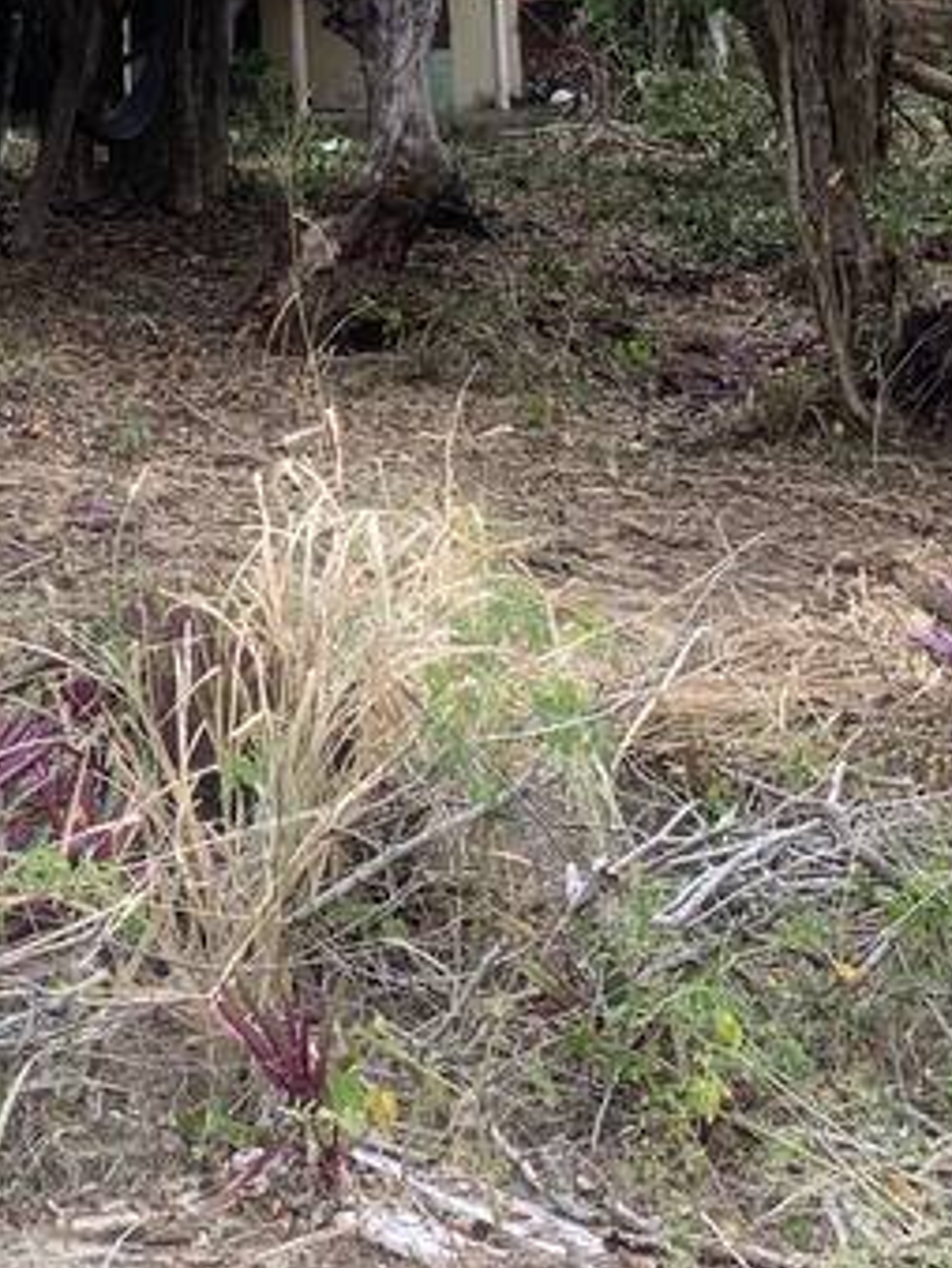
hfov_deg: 17.1
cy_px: -296
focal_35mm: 83
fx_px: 3040
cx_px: -172
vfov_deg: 21.6
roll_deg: +2.1
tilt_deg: +10.9
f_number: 1.8
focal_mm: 4.25
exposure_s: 1/835
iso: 25
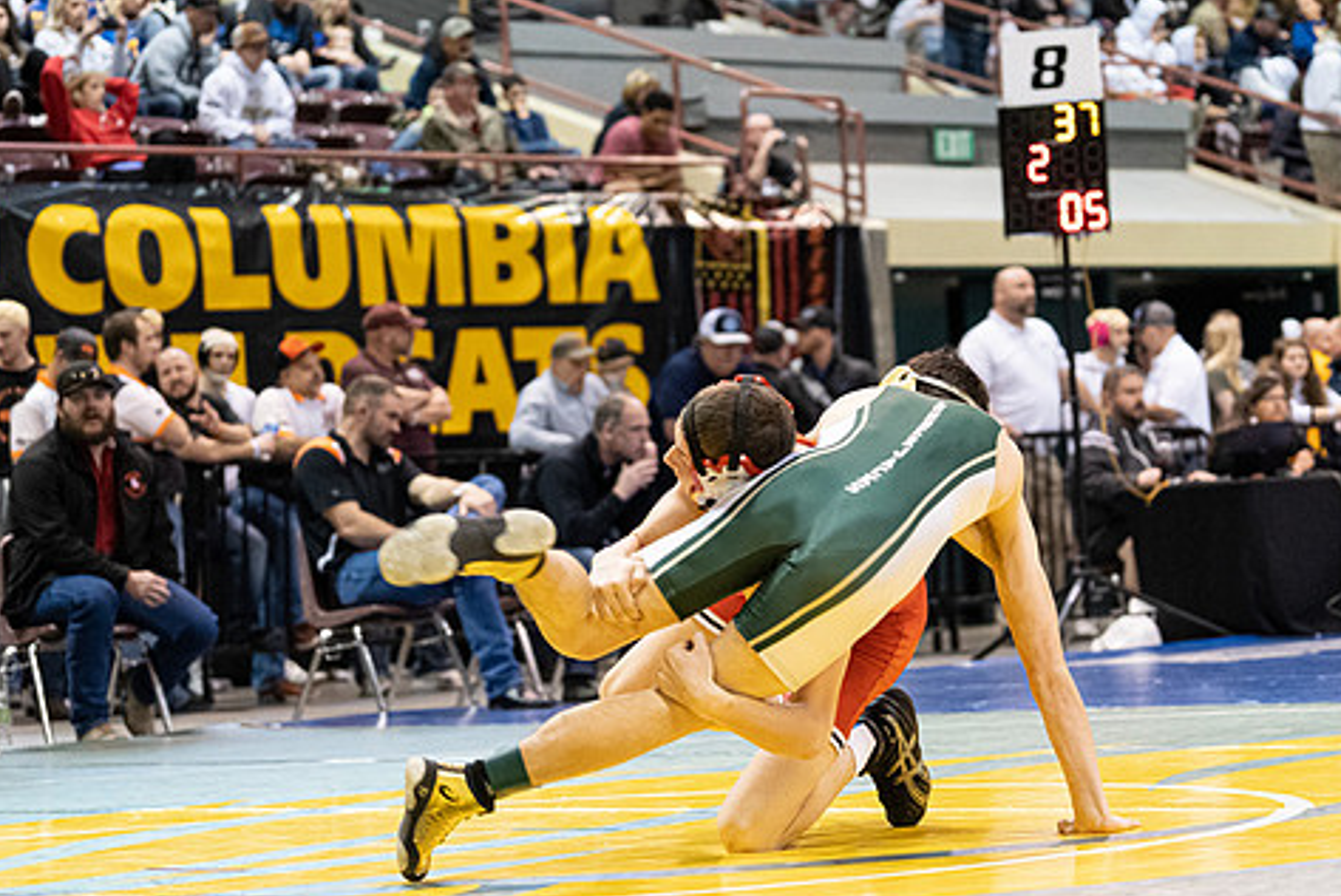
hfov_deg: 16.4
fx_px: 4659
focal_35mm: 125
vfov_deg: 11.0
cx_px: 723
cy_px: 449
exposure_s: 1/500
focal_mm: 102
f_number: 4
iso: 10000
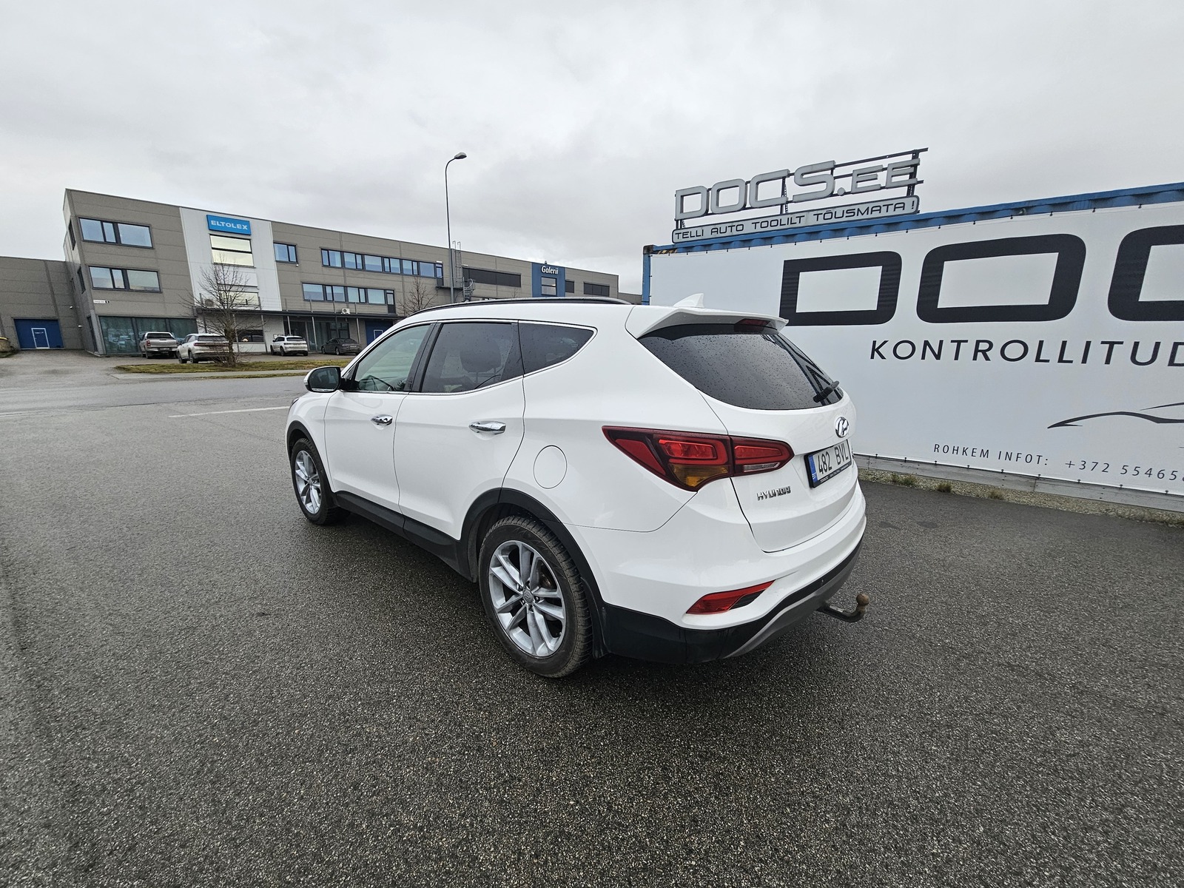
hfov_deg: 106.2
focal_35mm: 13
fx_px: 445
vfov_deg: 89.9
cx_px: 592
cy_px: 444
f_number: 2.2
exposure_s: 1/222
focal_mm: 2.2
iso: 80
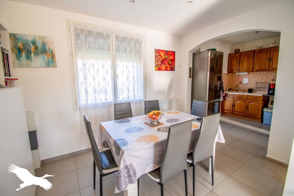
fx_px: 122
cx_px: 147
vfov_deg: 77.3
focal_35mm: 15
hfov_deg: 100.4
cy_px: 98
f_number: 5.6
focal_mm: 10
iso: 320
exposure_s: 1/60
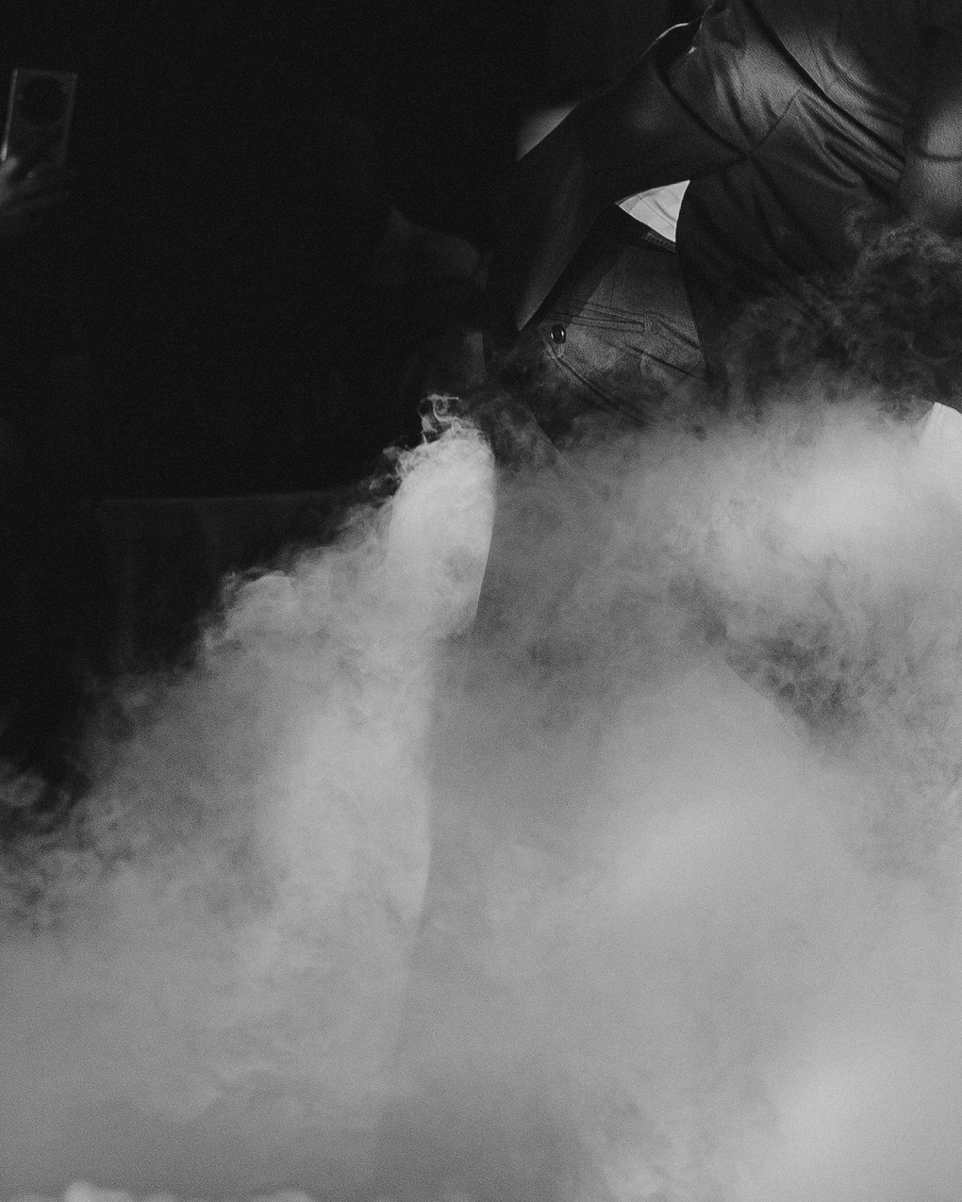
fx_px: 5018
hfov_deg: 10.8
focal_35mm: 141
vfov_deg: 13.6
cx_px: 1124
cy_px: 141
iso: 500
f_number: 2.8
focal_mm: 49.9
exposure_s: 1/200
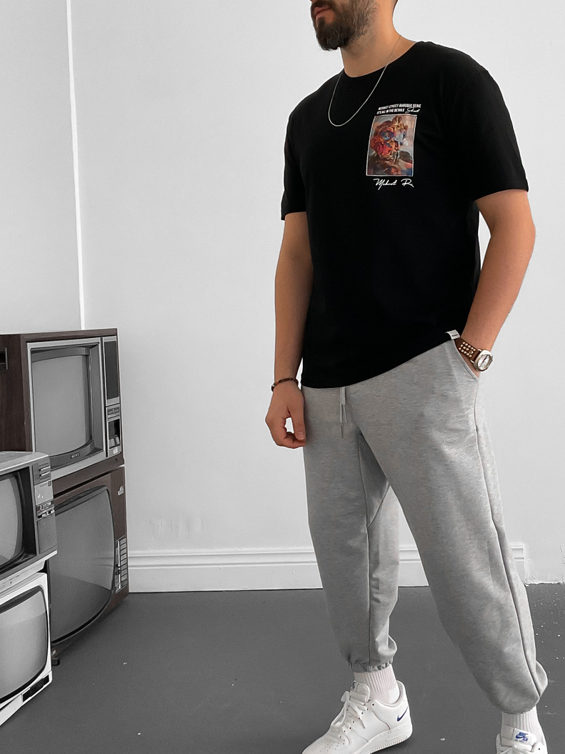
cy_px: 352
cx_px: 379
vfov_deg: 42.9
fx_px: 958
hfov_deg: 32.6
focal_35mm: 44
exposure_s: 1/60
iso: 80
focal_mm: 3
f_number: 1.8
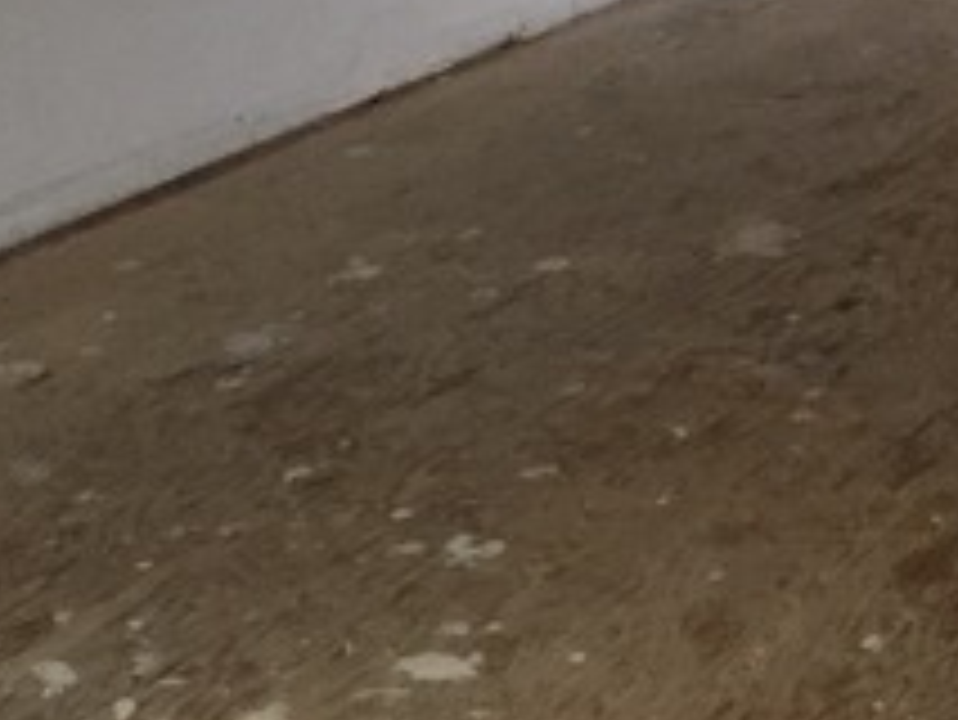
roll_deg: +1.4
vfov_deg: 16.1
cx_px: 1268
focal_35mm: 87
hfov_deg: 20.4
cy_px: -202
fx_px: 2409
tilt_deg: -9.9
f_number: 2.2
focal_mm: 4.15
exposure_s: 1/20
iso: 250
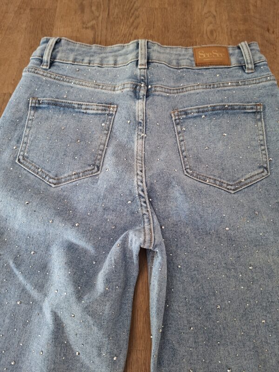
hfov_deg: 58.9
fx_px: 247
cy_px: 186
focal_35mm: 23
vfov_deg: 73.9
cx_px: 140
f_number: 1.8
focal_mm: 5.54
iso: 200
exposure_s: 1/50
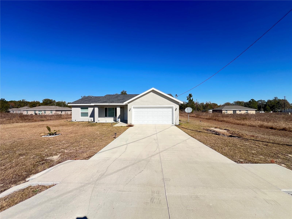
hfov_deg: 106.2
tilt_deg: +0.5
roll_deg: -0.2
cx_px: 146
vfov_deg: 89.9
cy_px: 110
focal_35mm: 13
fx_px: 110
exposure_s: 1/1024
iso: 32
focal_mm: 1.57
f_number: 1.8
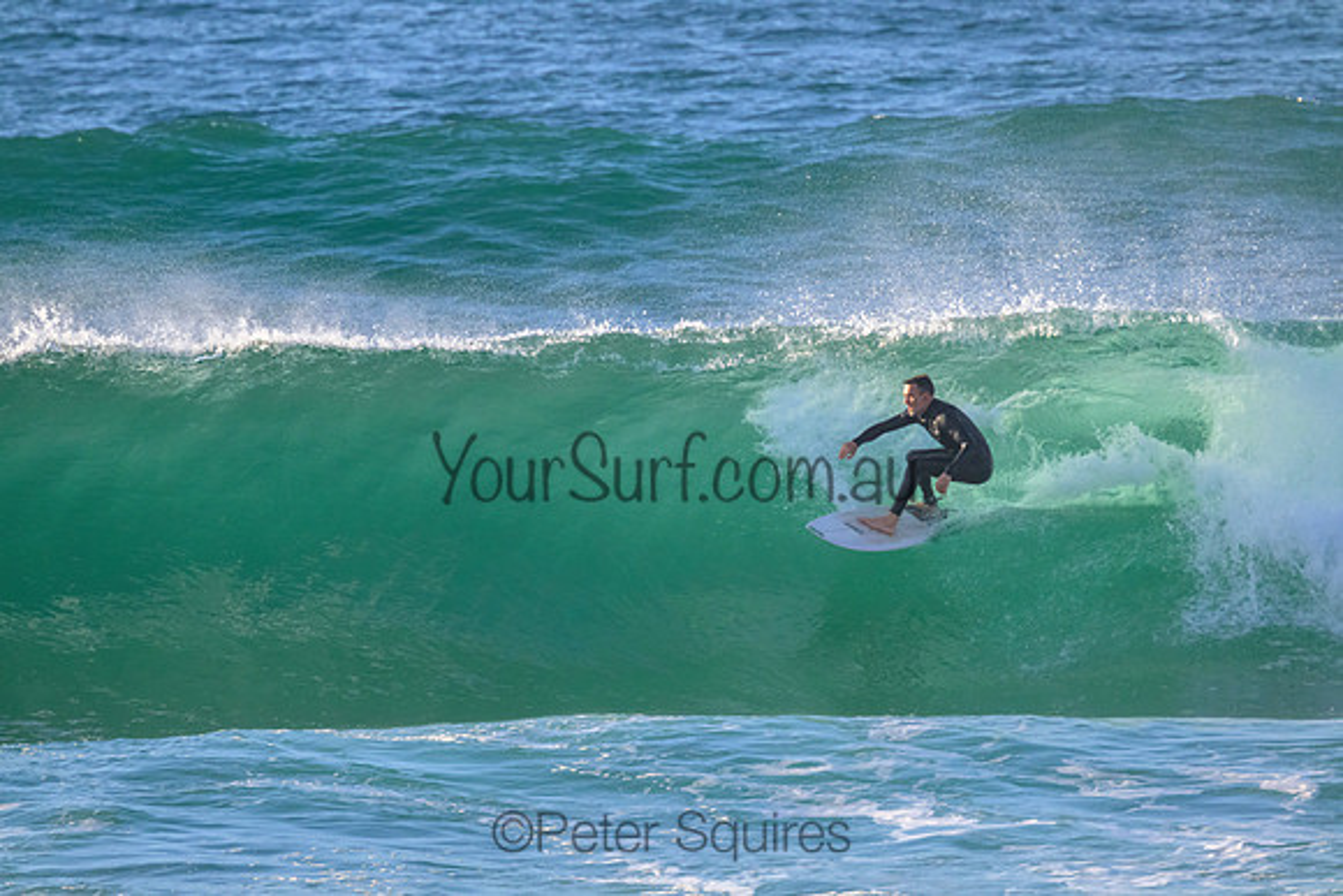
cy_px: 448
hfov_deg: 2.6
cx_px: 672
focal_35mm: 800
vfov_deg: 1.7
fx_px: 29850
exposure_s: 1/1600
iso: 2500
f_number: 11
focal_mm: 800
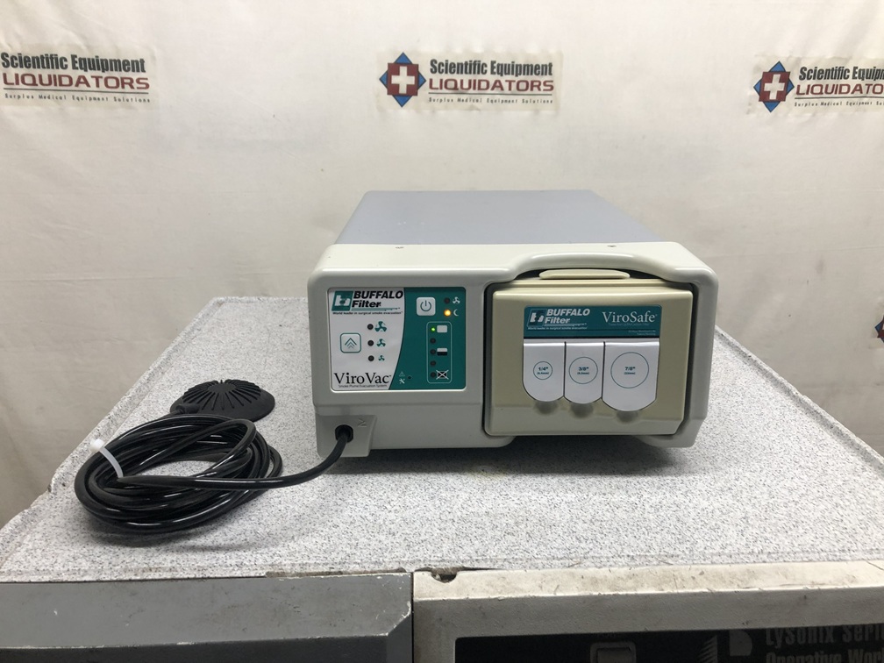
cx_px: 442
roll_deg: -0.8
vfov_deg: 49.7
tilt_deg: -18.5
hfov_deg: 63.4
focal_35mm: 28
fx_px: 715
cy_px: 332
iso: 32
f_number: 1.8
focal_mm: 3.99
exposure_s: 1/40
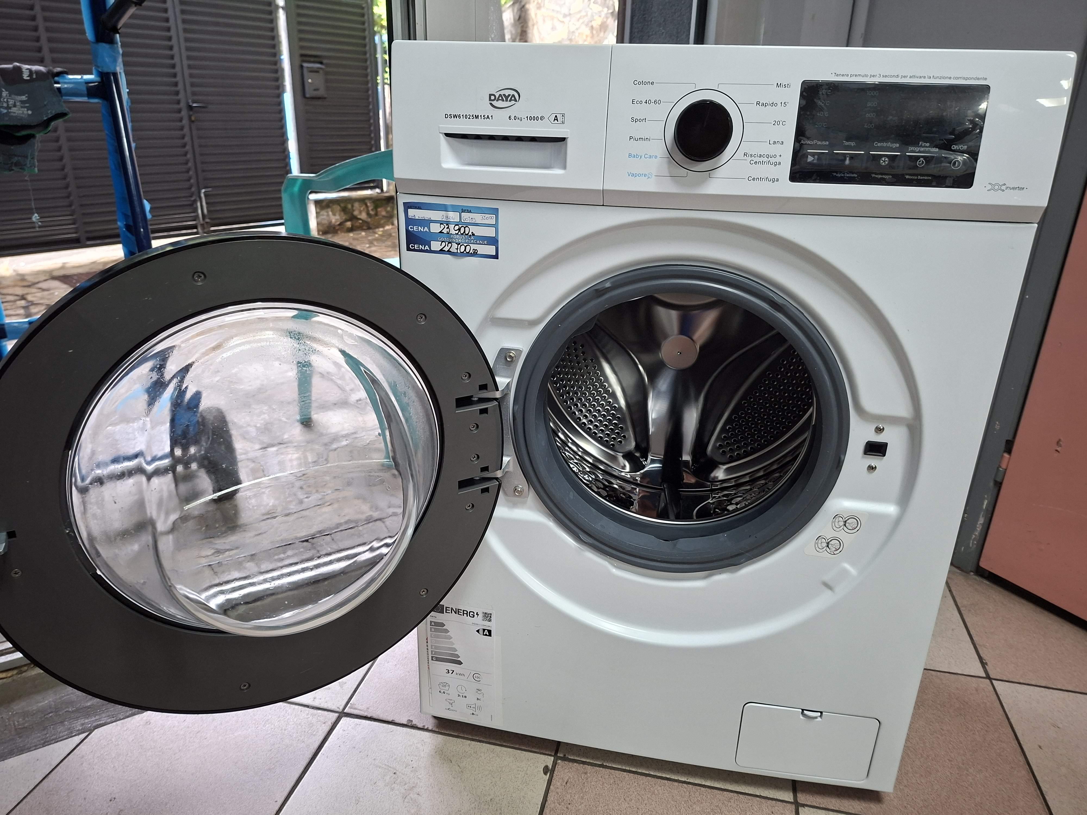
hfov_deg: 73.9
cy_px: 408
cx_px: 544
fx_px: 722
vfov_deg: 58.9
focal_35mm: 23
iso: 320
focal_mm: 5.54
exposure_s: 1/50
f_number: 1.8
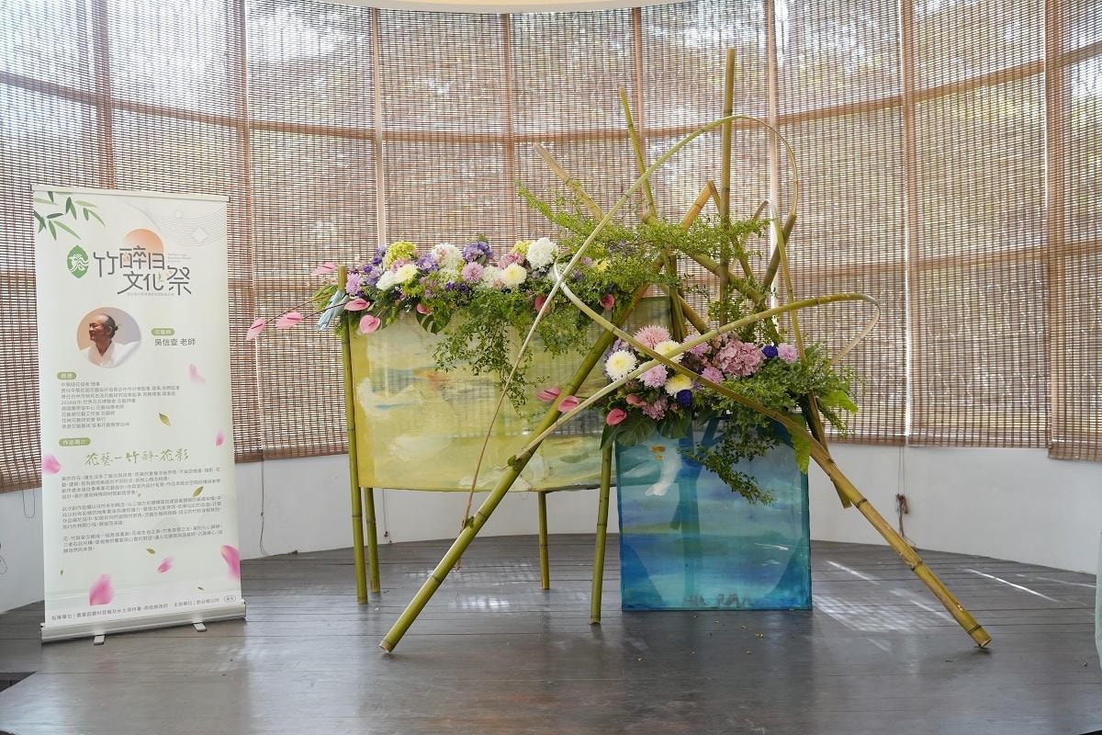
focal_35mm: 35
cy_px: 368
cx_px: 551
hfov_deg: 54.4
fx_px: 1071
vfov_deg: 37.9
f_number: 3.5
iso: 1600
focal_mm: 35
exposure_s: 1/160
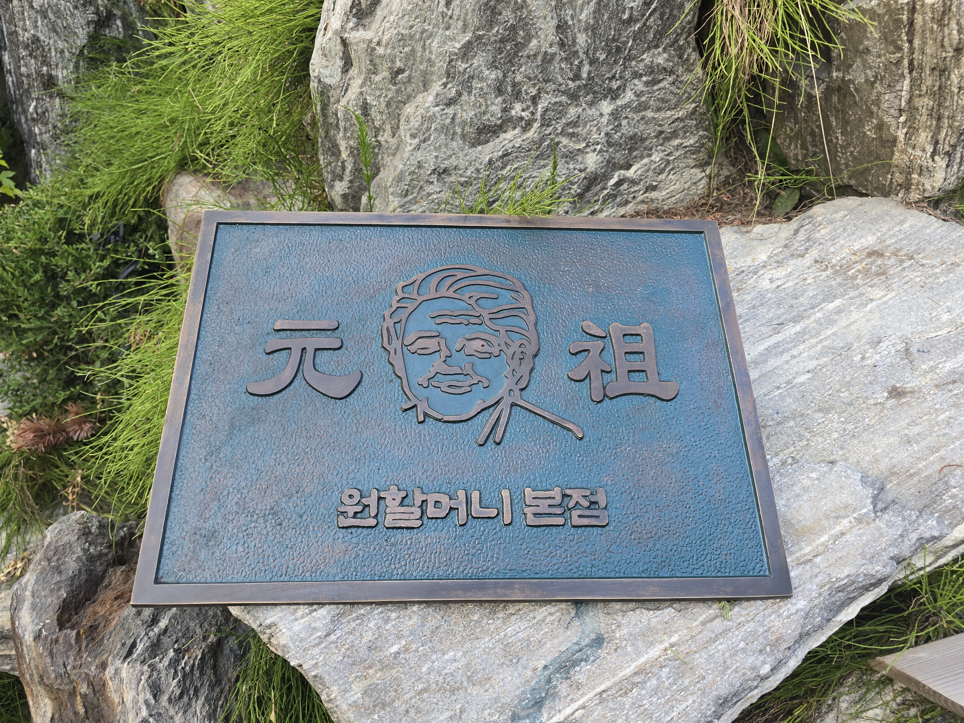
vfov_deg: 58.9
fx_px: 641
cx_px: 482
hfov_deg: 73.9
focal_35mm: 23
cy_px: 362
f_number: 1.7
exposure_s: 1/120
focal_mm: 6.3
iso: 64
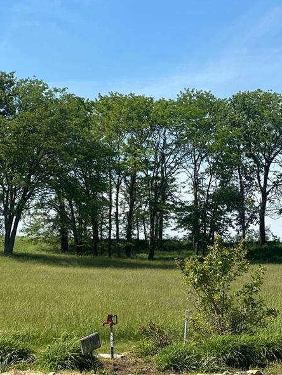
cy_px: 232
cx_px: 120
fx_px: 1085
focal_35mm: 100
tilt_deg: +3.2
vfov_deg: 19.6
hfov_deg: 14.8
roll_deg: -3.2
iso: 32
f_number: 2.8
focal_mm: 9
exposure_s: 1/602
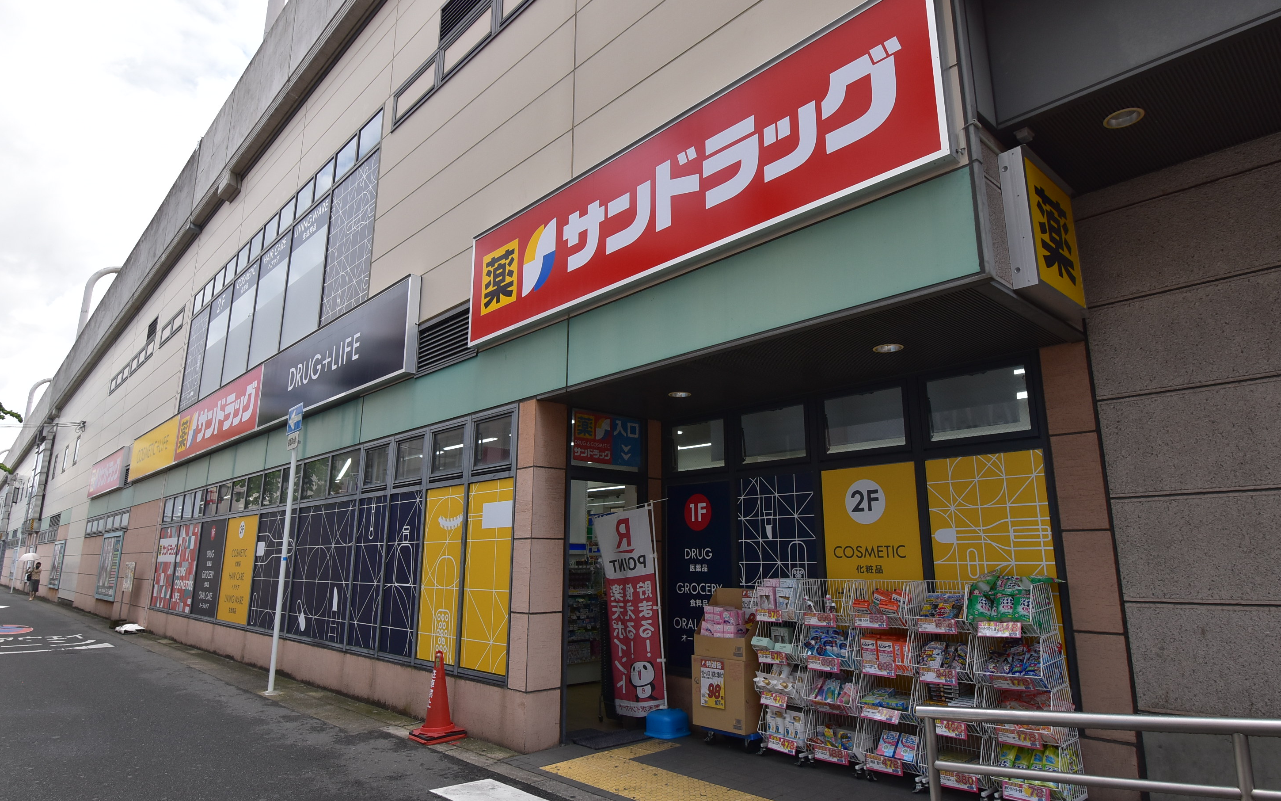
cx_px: 639
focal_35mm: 21
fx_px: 717
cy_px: 388
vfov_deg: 58.4
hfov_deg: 83.6
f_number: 11
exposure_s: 1/400
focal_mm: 13
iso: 400
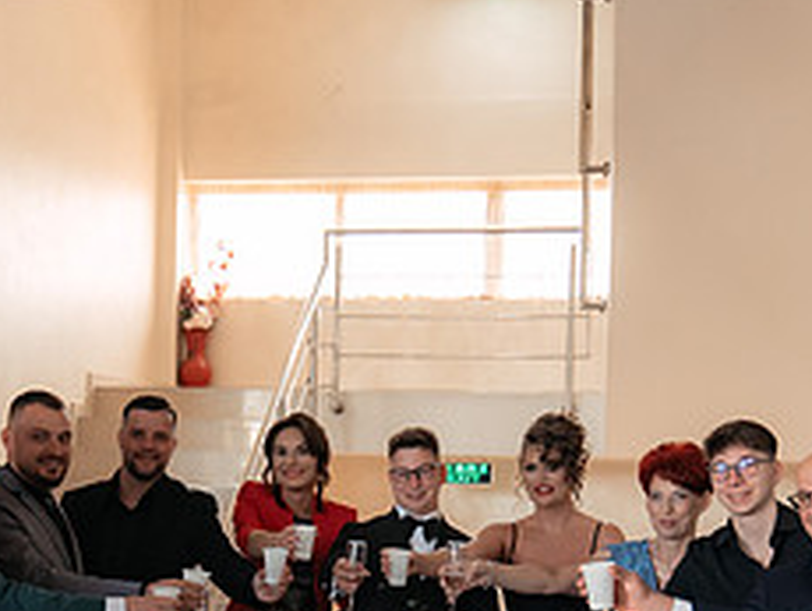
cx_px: 354
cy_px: 548
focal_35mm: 61
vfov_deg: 23.4
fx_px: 1432
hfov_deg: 31.6
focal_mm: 24
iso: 1600
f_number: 2.8
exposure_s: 1/250
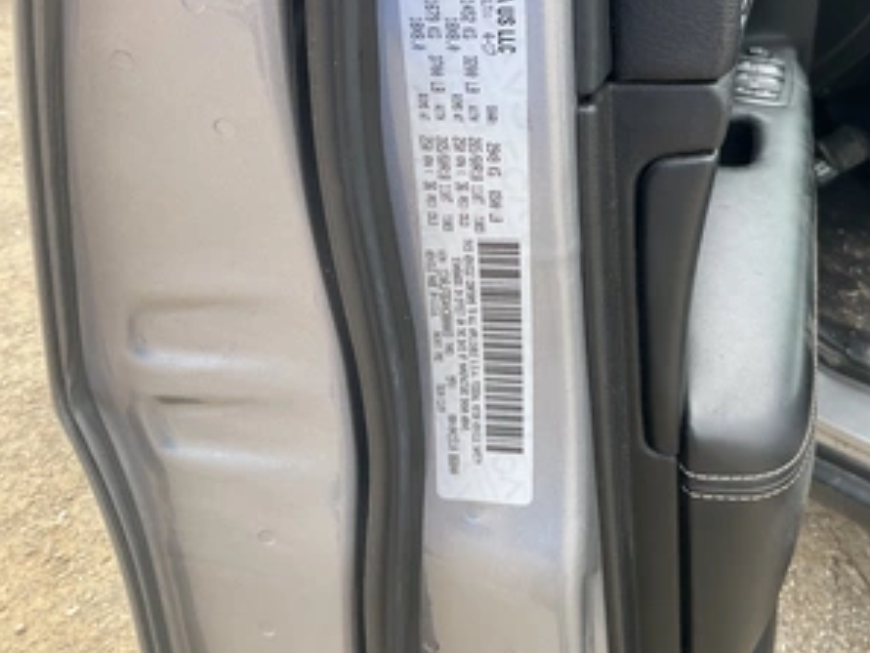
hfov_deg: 47.5
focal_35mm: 39
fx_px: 981
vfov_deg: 36.5
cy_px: 220
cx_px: 527
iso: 25
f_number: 1.8
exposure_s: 1/265
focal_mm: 3
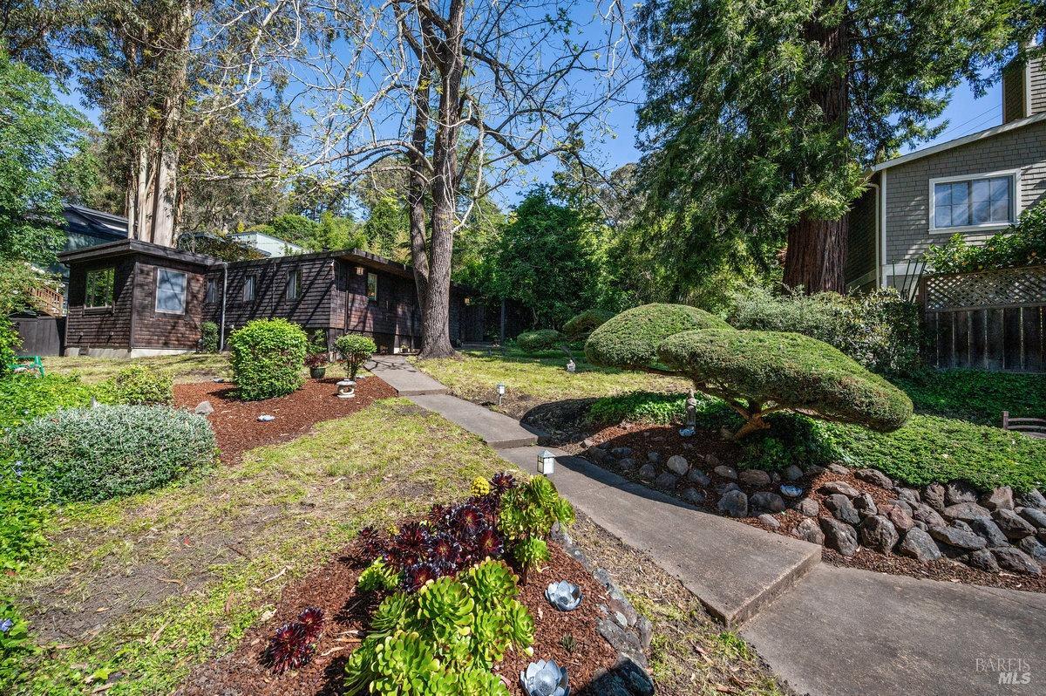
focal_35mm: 14
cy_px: 348
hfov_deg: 104.3
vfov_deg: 81.1
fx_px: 406
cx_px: 523
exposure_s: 1/1600
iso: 400
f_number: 9
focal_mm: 14
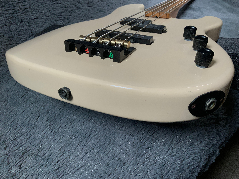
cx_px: 120
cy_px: 90
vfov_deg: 48.2
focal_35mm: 29
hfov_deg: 61.7
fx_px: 200
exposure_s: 1/312
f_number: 1.8
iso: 32
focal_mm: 3
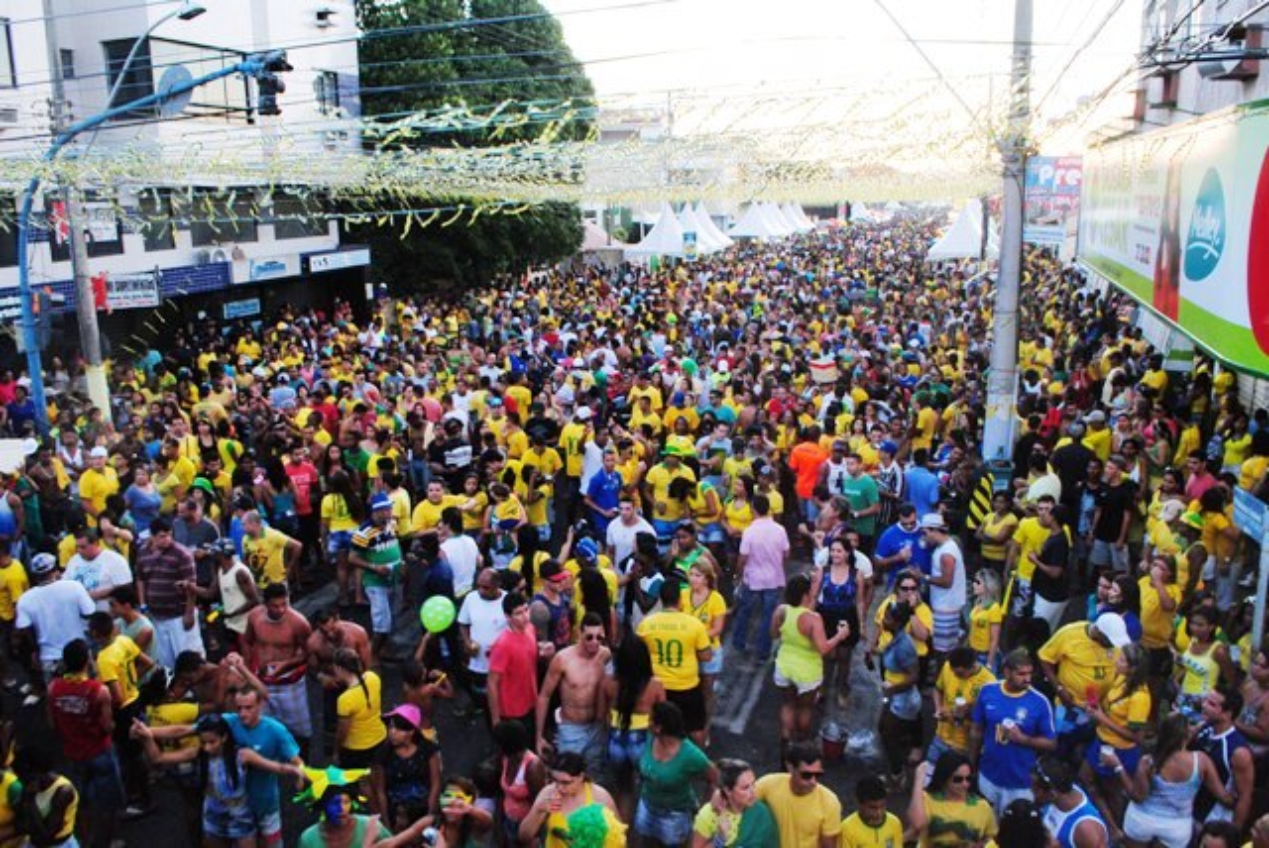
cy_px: 424
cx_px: 634
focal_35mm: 27
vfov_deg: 48.0
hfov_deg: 67.3
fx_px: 953
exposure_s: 1/40
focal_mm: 18
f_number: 7.1
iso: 800
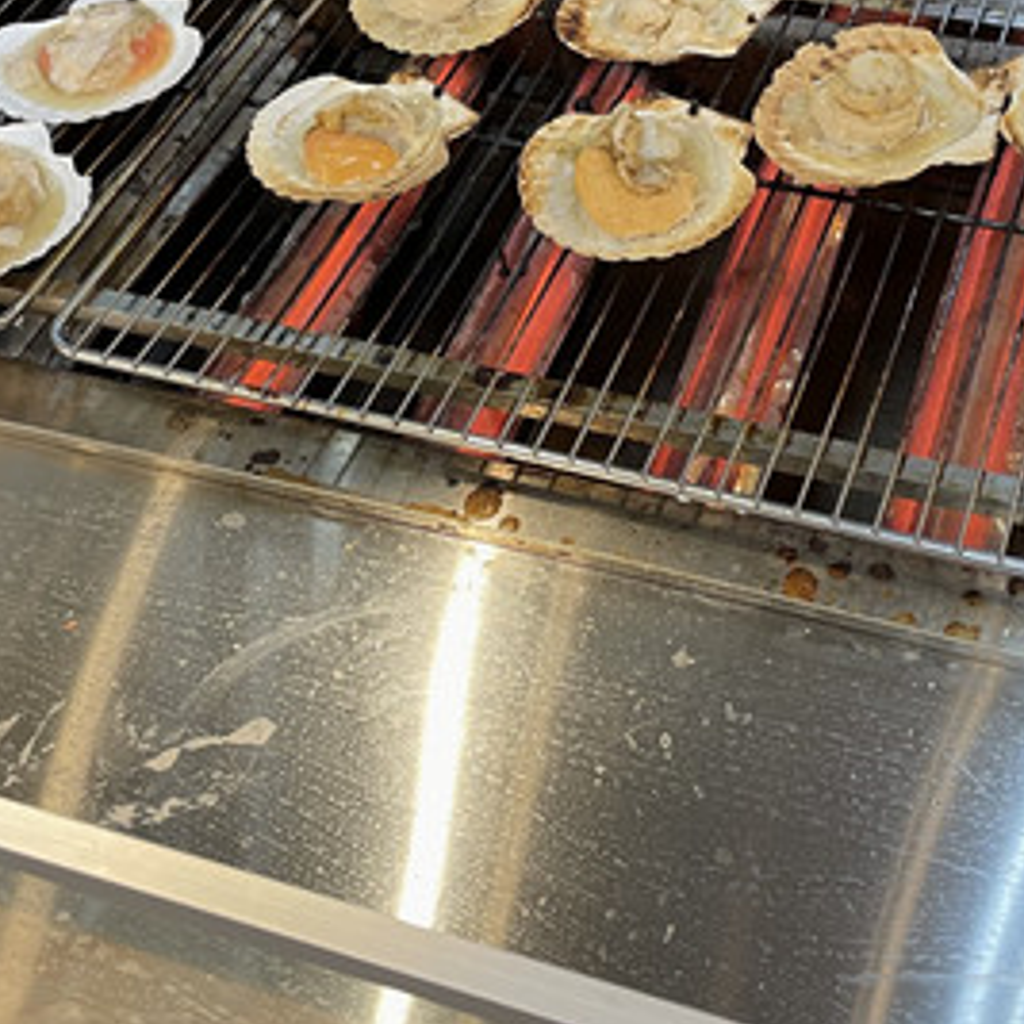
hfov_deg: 31.0
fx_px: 1841
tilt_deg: -39.7
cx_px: 606
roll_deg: +8.1
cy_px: 146
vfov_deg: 30.0
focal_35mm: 55
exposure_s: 1/50
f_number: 1.6
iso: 80
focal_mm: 4.2
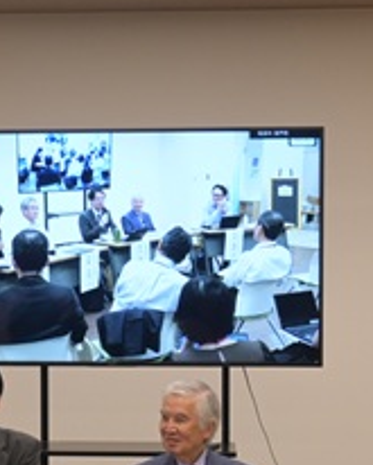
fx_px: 2079
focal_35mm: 151
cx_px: -81
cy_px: 330
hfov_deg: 10.1
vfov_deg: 12.8
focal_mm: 31.5
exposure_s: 1/60
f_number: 5
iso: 560
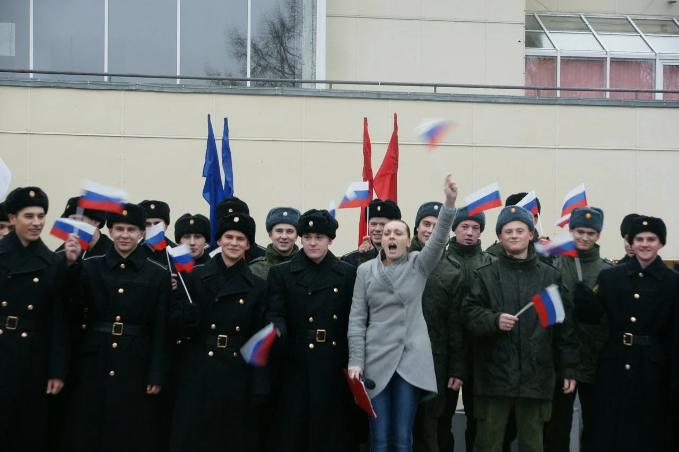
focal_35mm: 60
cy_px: 226
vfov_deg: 22.6
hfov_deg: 33.4
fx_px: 1131
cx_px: 340
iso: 500
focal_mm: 40
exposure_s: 1/60
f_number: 4.5
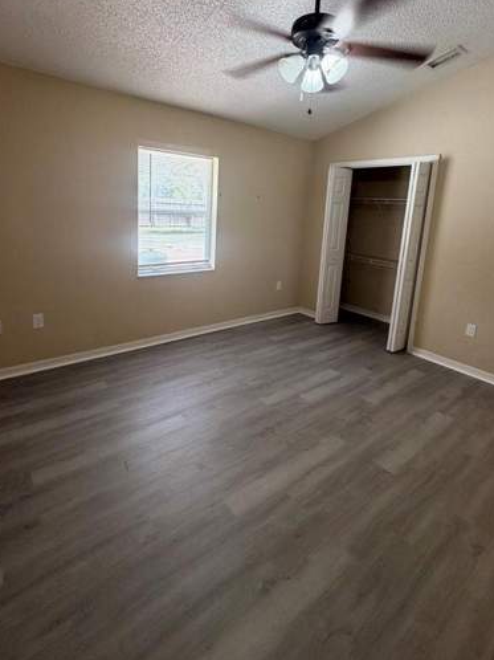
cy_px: 260
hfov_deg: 71.5
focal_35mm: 18
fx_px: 343
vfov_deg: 86.5
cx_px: 245
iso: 160
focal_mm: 2.22
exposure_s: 1/60
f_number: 2.2
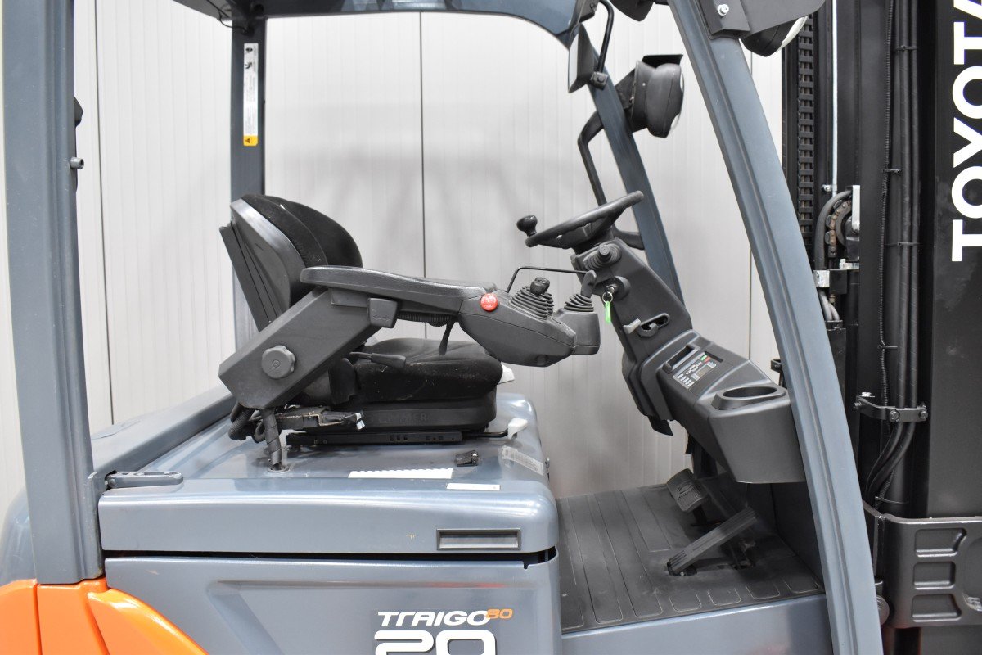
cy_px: 328
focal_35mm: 30
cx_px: 491
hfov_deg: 61.9
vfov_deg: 43.6
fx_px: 818
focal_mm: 20
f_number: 5
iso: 1600
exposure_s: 1/15
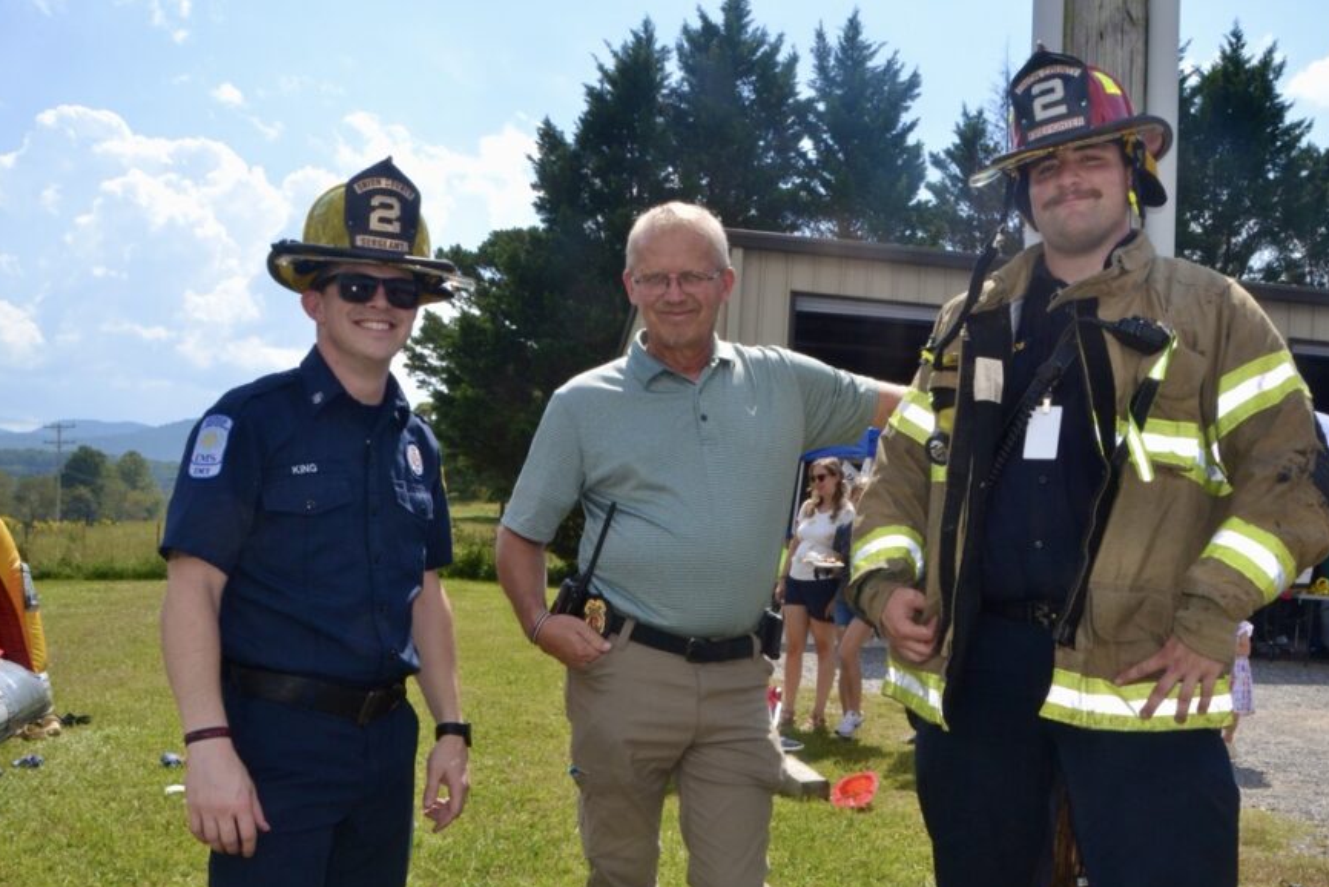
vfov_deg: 34.1
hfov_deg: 49.3
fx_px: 1440
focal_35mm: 39
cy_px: 523
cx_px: 781
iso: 450
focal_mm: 22
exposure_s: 1/200
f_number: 22
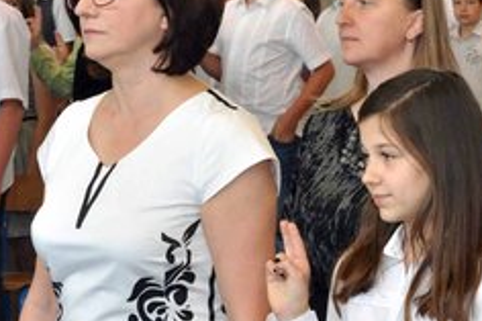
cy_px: 180
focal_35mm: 215
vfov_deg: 6.4
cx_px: 490
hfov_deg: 9.5
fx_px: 2877
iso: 1000
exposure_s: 1/60
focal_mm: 52
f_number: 11
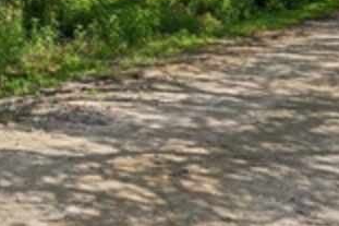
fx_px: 696
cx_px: -178
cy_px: -40
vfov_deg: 17.6
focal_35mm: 74
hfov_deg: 22.3
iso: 320
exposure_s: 1/80
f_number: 8
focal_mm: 18
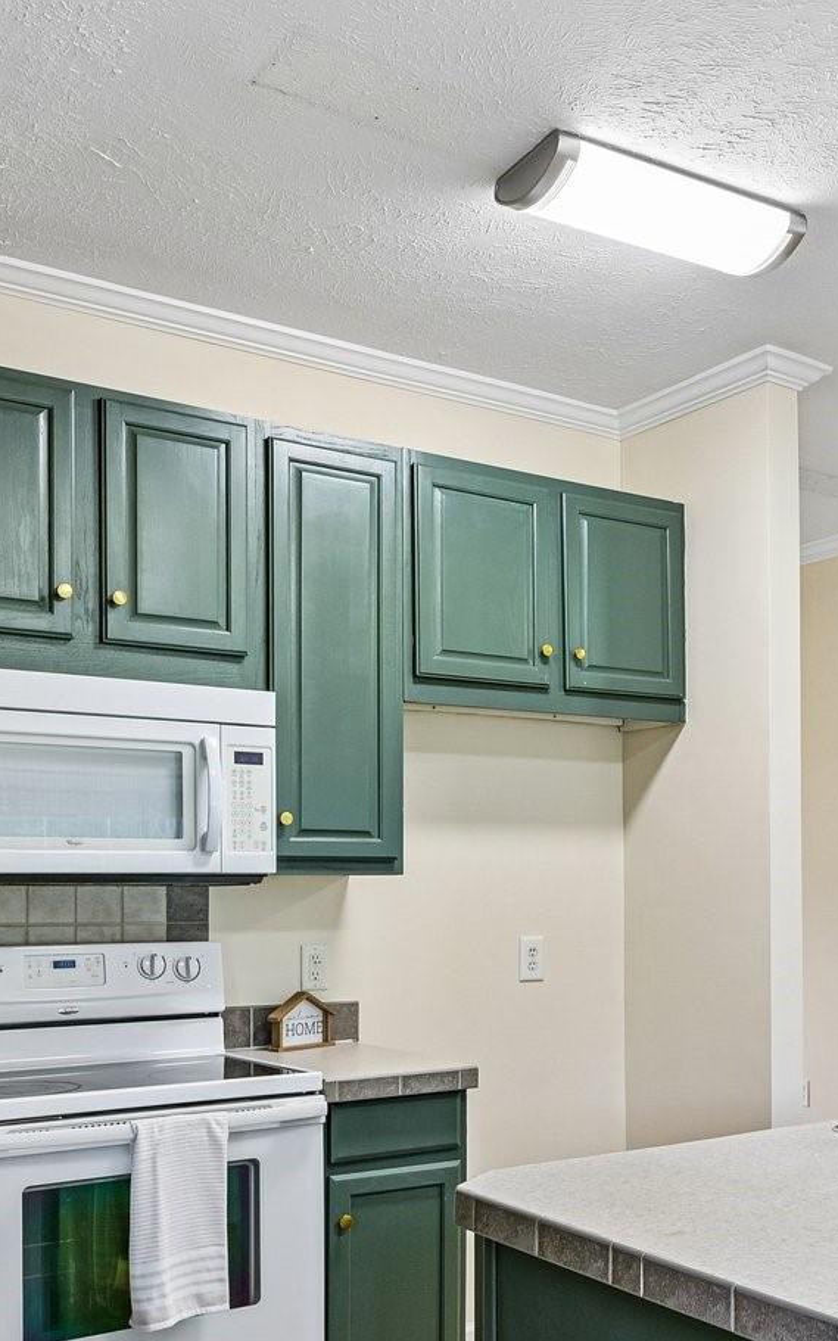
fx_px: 1425
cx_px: 633
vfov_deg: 49.6
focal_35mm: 39
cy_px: 886
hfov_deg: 32.1
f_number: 8
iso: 400
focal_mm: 17
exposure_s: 1/10
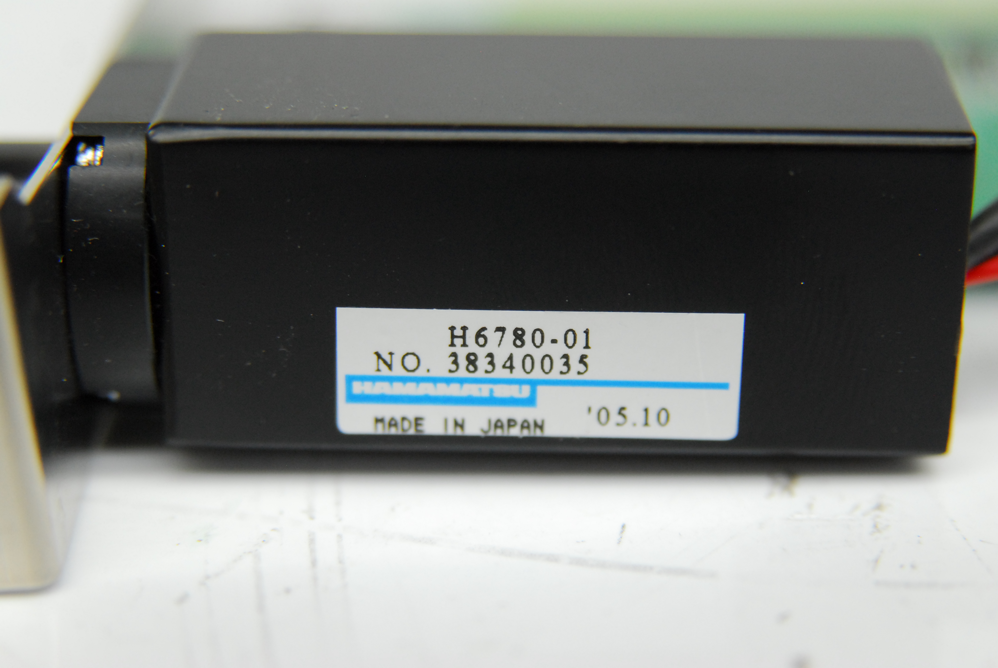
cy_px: 334
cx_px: 499
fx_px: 2914
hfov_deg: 19.4
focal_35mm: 105
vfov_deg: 13.1
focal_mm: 70
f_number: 4
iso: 800
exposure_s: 1/100
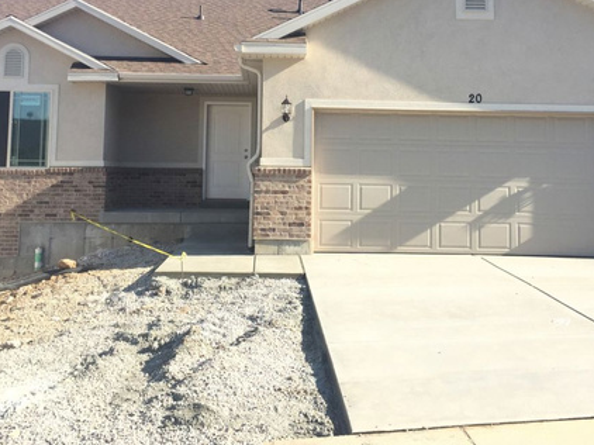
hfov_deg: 43.0
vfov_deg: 32.3
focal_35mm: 44
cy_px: 118
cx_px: 300
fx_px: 755
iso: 32
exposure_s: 1/824
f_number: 2.2
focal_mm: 4.15
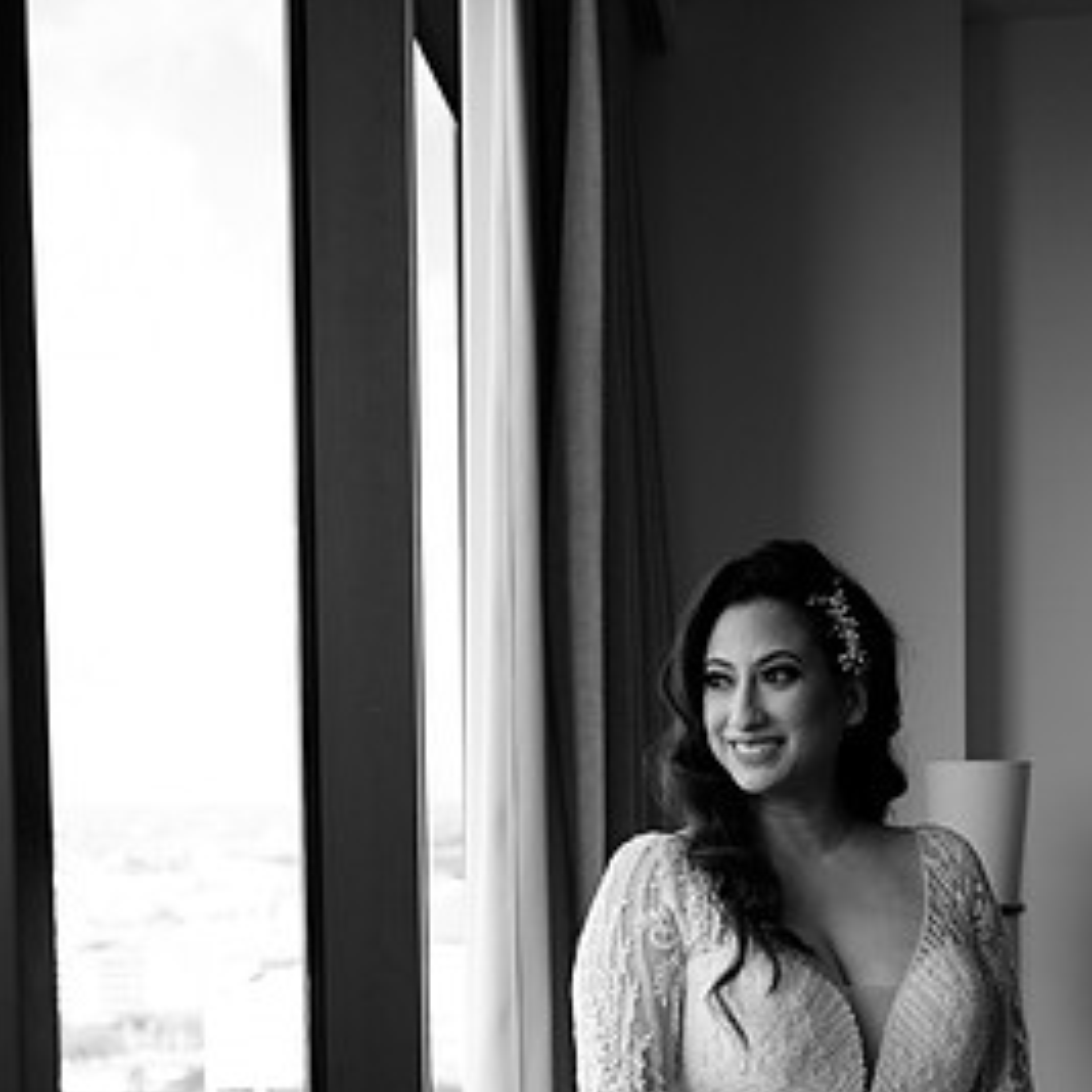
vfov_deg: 32.8
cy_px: 912
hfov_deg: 34.0
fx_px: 1785
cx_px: 599
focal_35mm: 50
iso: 400
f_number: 3.2
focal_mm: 35
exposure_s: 1/200
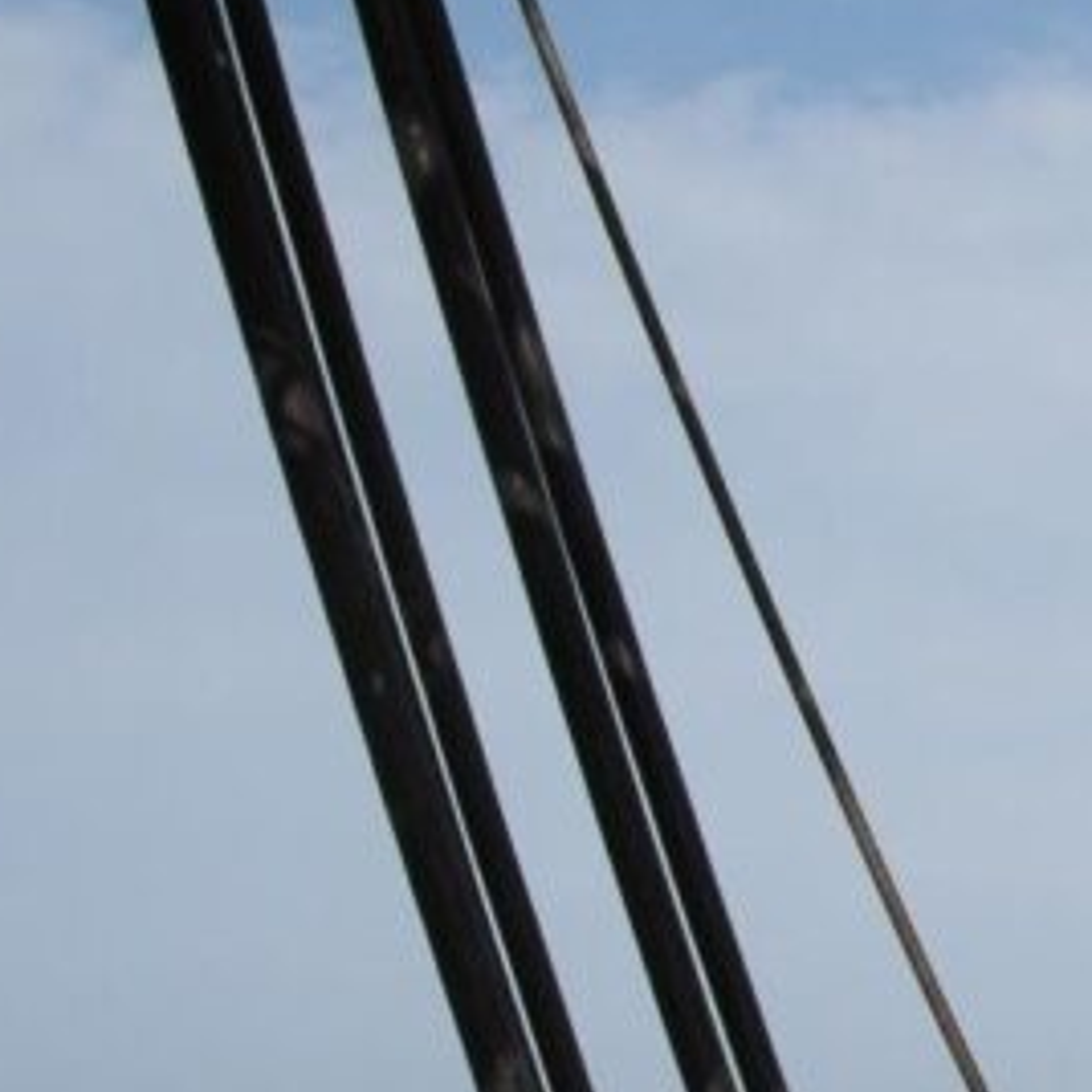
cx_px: 1764
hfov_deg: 18.3
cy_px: 1255
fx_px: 2891
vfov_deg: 20.2
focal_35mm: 81
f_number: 4.4
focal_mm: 5.2
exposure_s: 1/1000
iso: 80
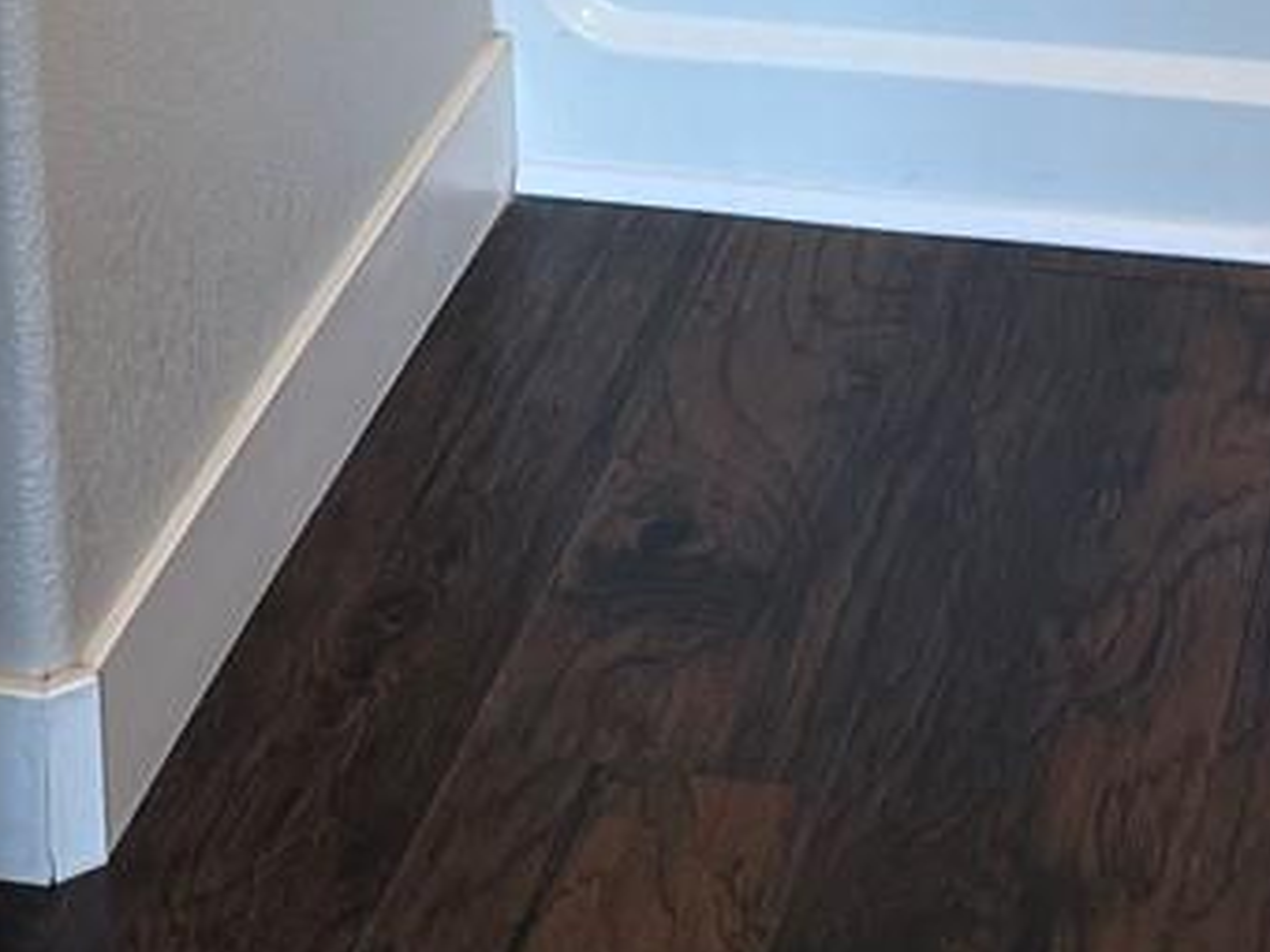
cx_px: 971
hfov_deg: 17.3
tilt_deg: -8.3
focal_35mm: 113
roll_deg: -0.1
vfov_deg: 11.2
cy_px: -1243
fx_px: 4146
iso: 160
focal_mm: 6.76
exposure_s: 1/60
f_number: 1.78
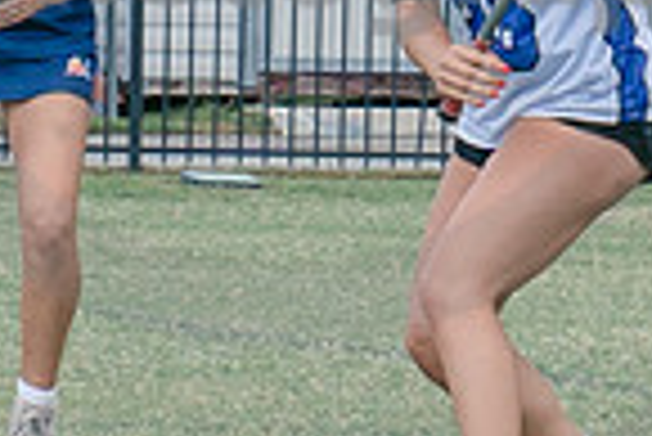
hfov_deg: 2.3
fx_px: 16098
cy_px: -71
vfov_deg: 1.6
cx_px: 408
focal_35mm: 888
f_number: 5.6
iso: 250
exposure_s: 1/500
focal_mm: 70
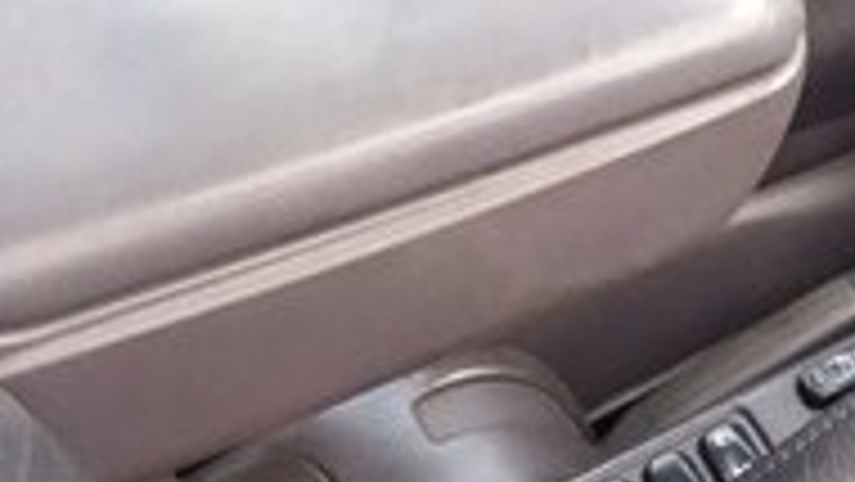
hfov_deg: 19.0
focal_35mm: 106
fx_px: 2404
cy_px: -516
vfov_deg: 10.4
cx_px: 1048
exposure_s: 1/33
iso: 125
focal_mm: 3.7
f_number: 1.9
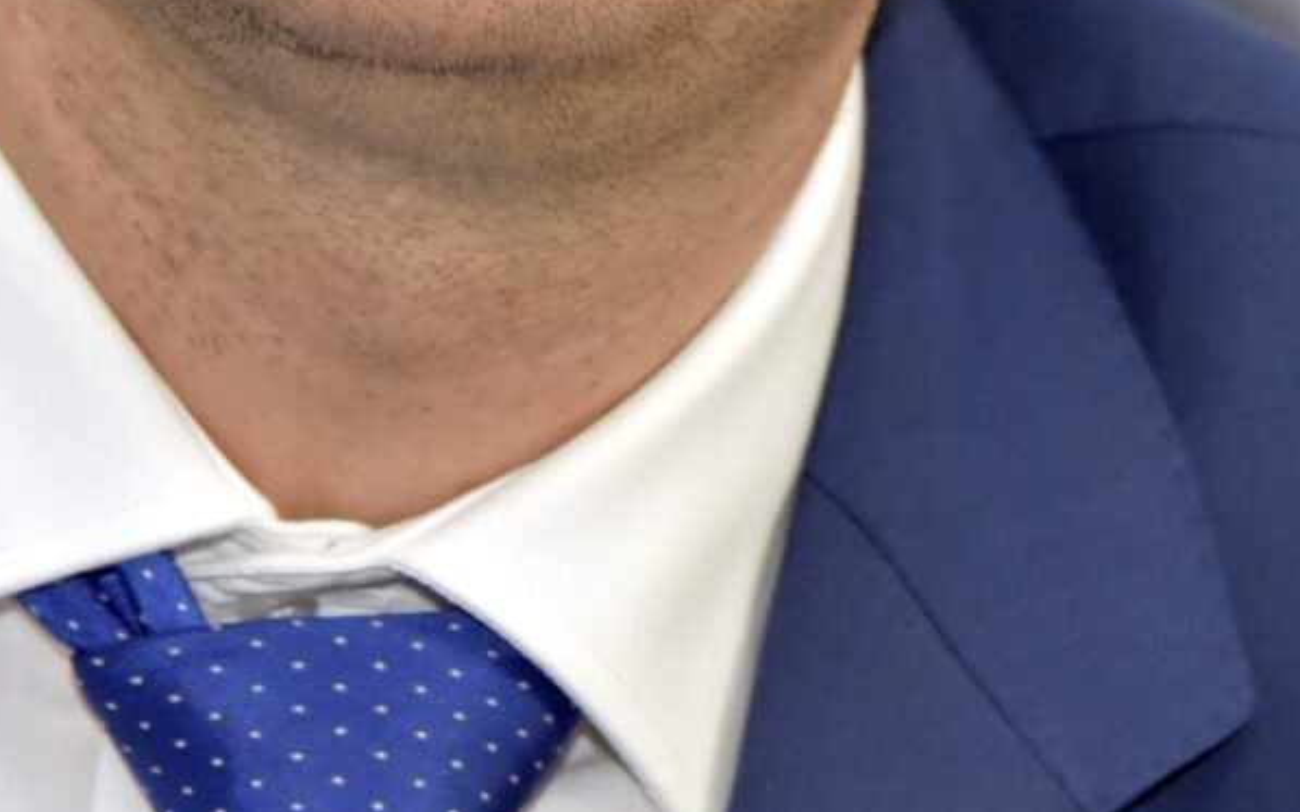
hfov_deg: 3.6
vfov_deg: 2.2
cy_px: -571
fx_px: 20901
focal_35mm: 590
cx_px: 679
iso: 1600
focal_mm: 135
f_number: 5.6
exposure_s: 1/80
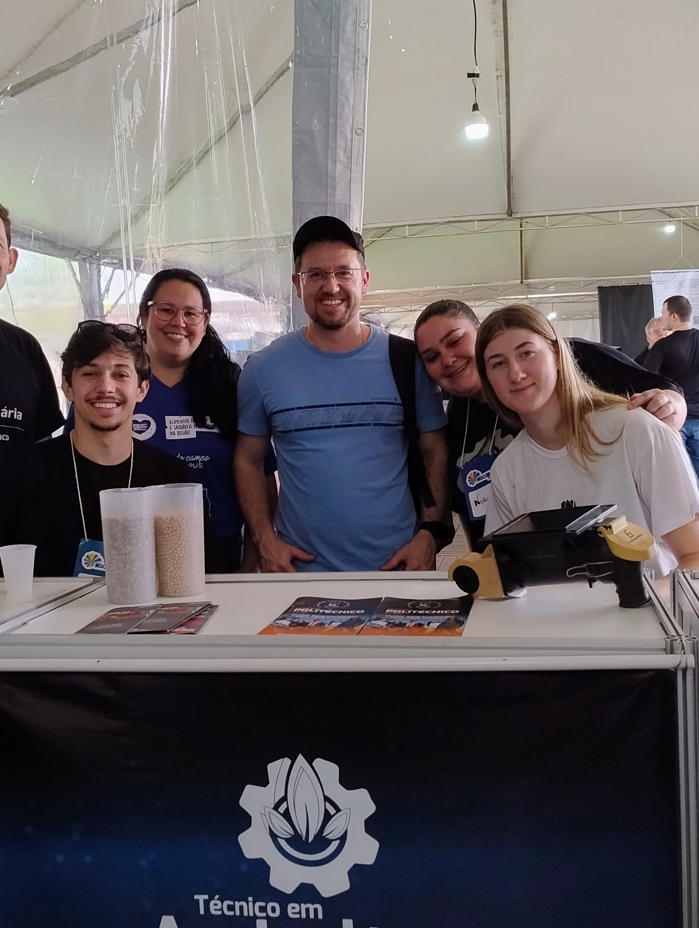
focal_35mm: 41
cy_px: 476
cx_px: 320
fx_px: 1101
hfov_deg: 35.2
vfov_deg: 45.7
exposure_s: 1/120
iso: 133
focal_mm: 5.56
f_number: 1.8
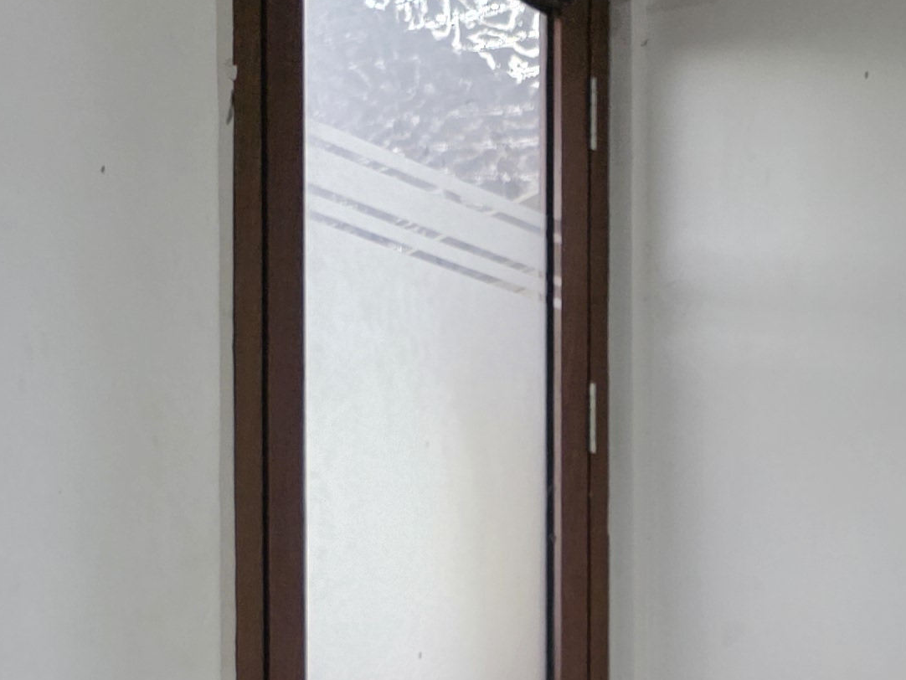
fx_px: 2225
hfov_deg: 22.4
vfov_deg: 16.3
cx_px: 821
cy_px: 923
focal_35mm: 85
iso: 1600
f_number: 1.7
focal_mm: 6.3
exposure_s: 1/100
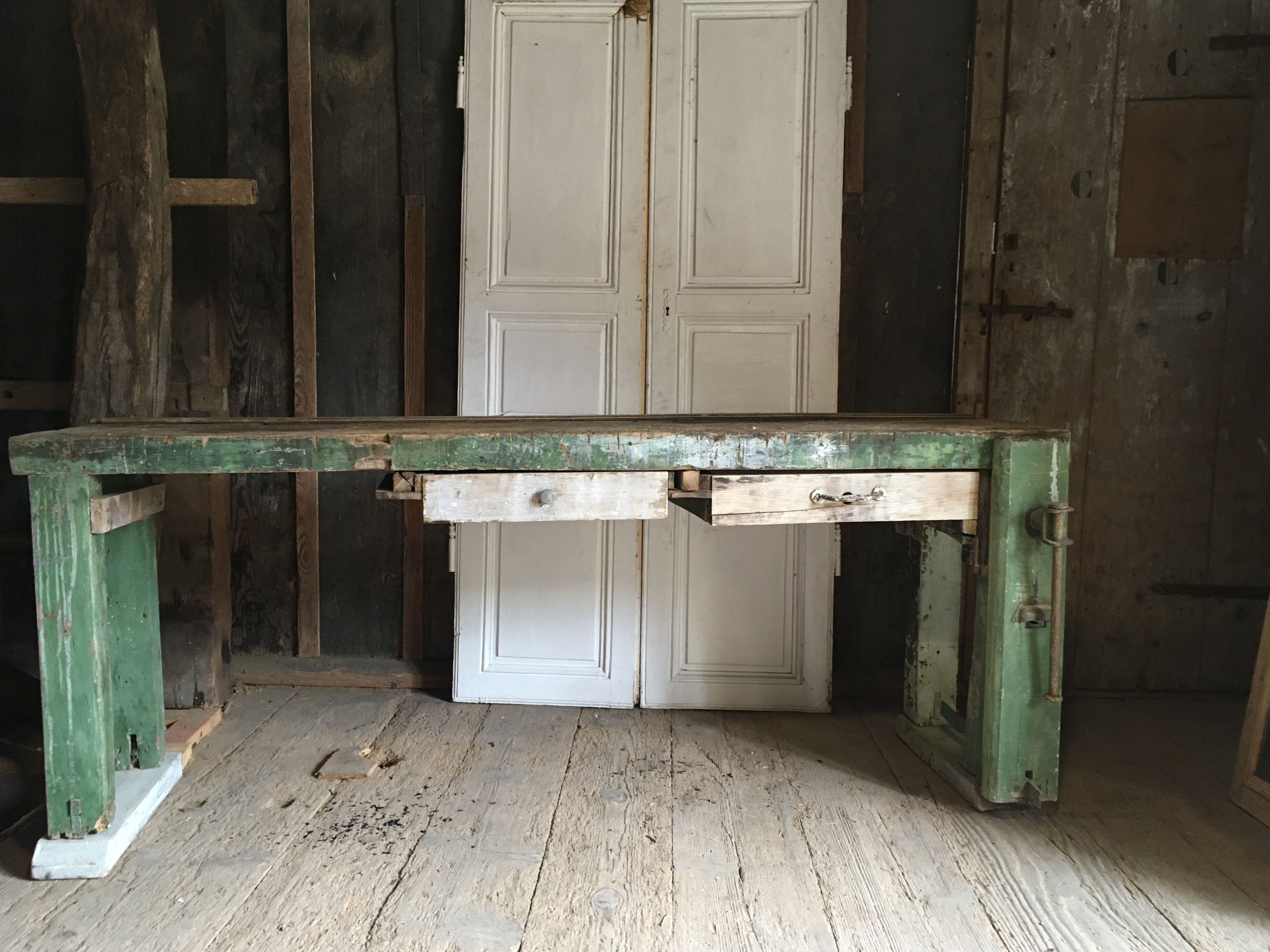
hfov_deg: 60.0
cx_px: 617
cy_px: 481
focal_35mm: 30
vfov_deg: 46.8
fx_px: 1101
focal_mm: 4.15
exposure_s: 1/33
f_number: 2.2
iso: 160
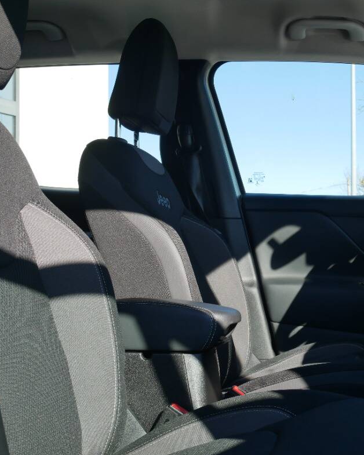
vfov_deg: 35.4
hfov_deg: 28.0
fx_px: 714
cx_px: 295
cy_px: 228
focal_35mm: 53
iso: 200
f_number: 7.1
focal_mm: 20
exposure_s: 1/200
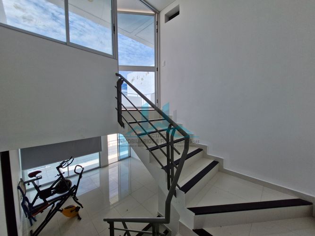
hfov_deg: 106.2
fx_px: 118
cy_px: 118
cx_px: 158
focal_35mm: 13
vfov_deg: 89.9
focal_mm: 1.74
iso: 50
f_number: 2.2
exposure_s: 1/858
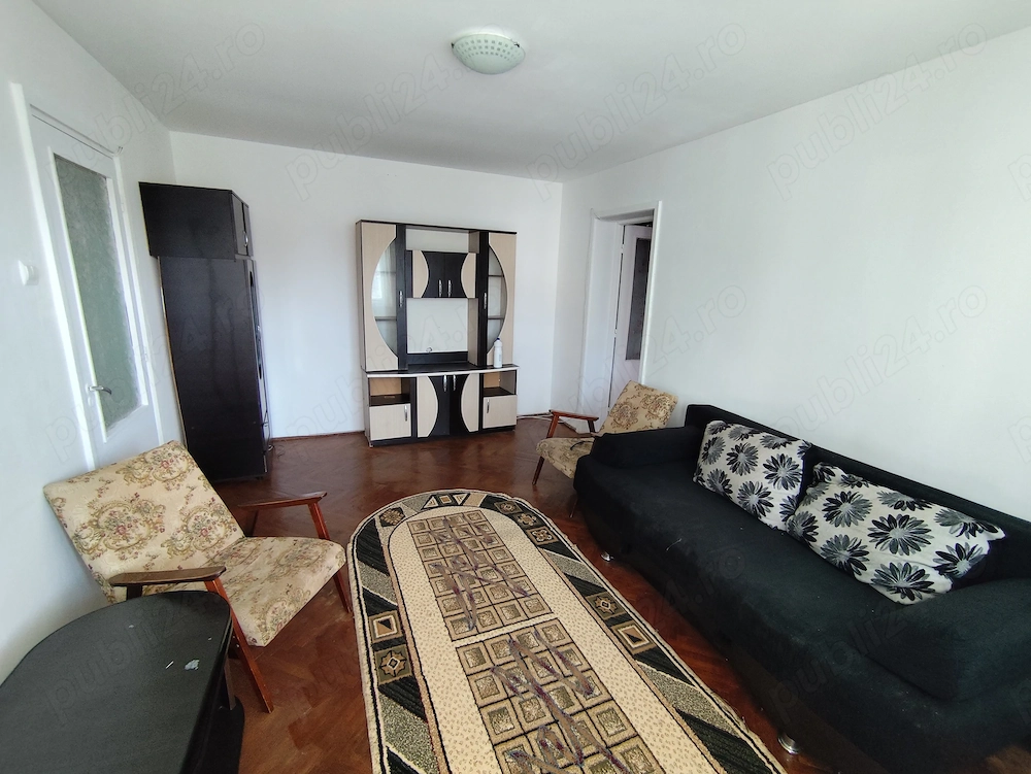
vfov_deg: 78.2
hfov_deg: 94.5
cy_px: 387
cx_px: 516
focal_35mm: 16
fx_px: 477
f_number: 2.2
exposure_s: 1/50
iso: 200
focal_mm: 1.65
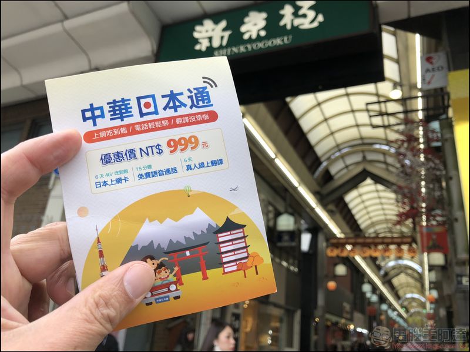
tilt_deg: +20.6
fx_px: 380
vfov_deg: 49.7
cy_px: 176
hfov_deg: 63.5
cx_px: 235
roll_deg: -4.6
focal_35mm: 28
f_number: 1.8
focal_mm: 4
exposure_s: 1/249
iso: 20
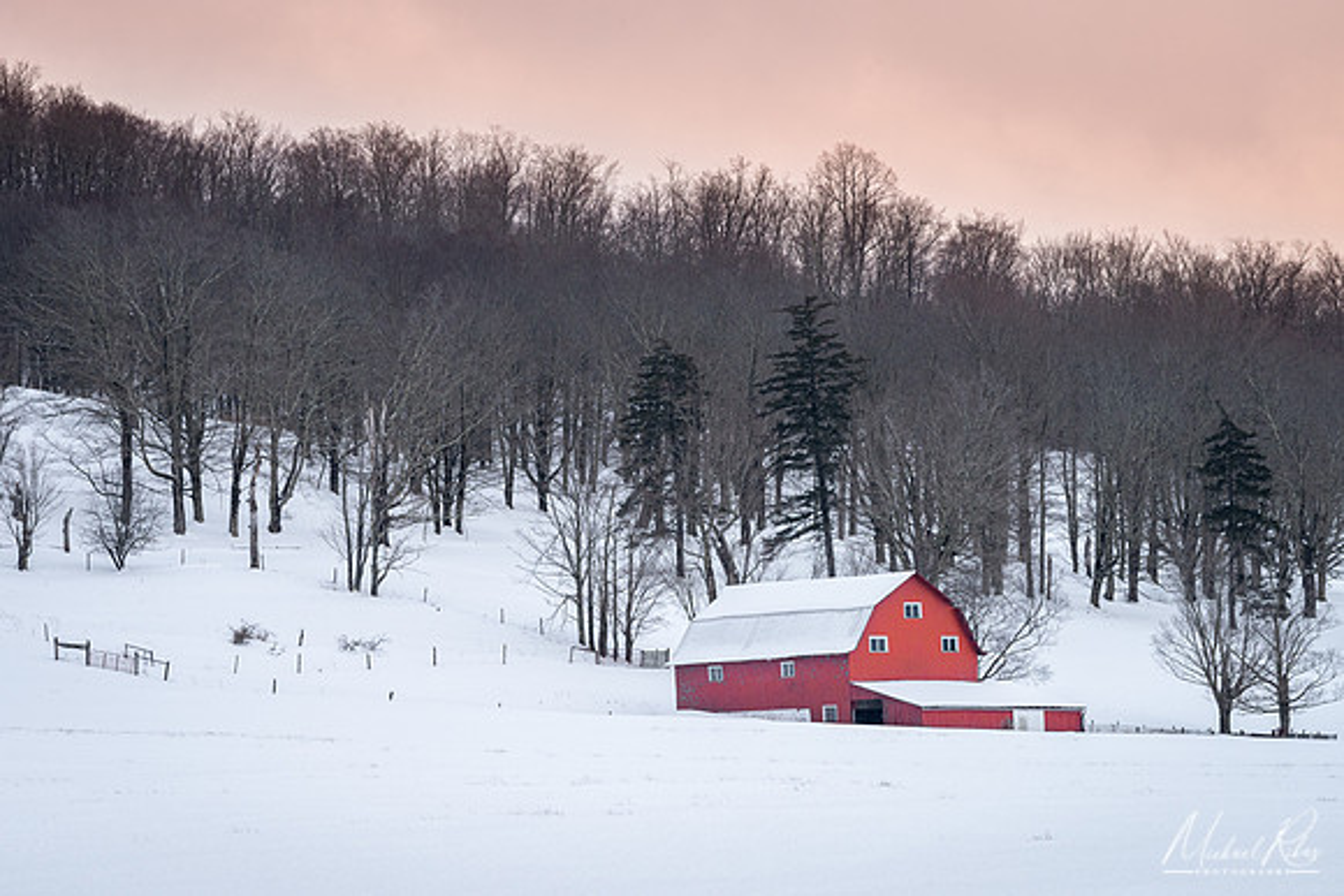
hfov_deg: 9.2
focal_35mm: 224
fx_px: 8379
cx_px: 590
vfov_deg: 6.1
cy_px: 468
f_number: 11
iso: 400
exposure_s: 1/80
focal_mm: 200
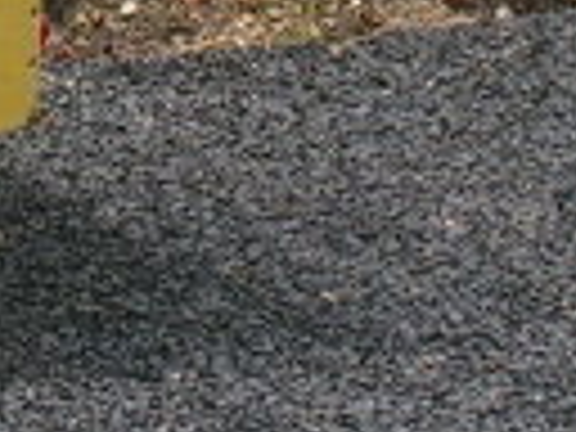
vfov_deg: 2.9
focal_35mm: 509
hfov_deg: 3.9
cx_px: -590
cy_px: -94
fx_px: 8470
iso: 50
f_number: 4.8
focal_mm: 15.5
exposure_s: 1/328
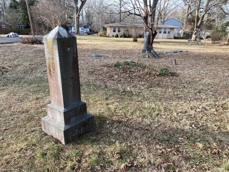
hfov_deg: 63.4
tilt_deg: -15.4
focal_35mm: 28
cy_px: 86
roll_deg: -3.5
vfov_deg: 49.7
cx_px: 114
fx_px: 185
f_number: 1.8
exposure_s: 1/180
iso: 20
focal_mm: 3.99
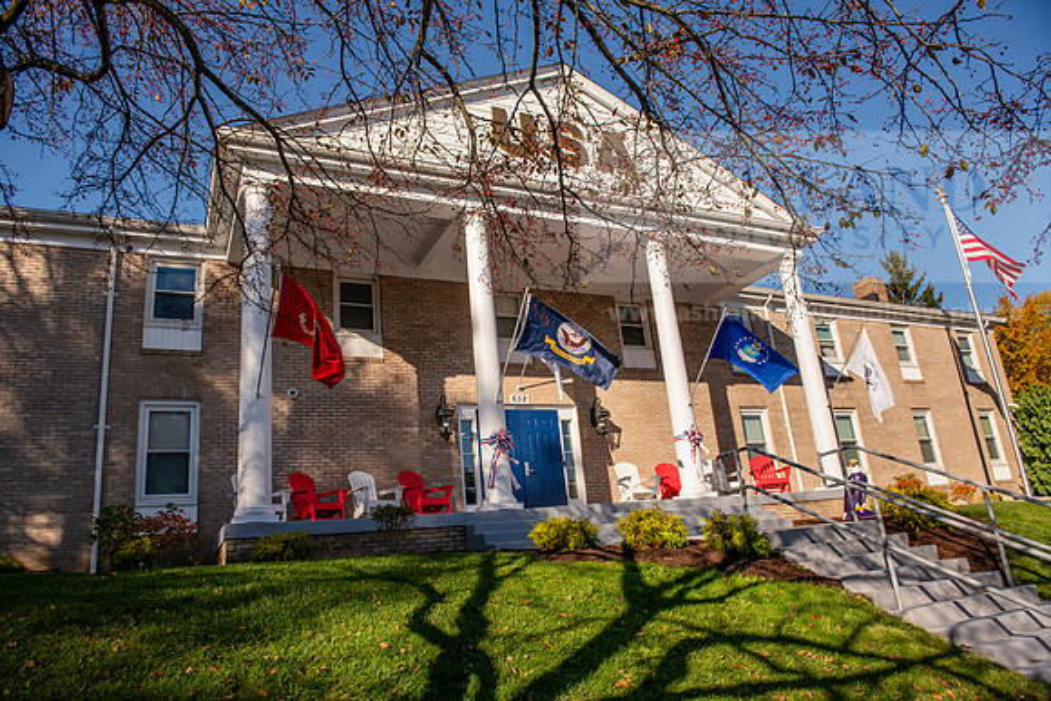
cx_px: 526
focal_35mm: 24
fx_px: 701
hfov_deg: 73.7
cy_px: 350
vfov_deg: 53.2
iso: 80
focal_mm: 24
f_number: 5
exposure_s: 1/640
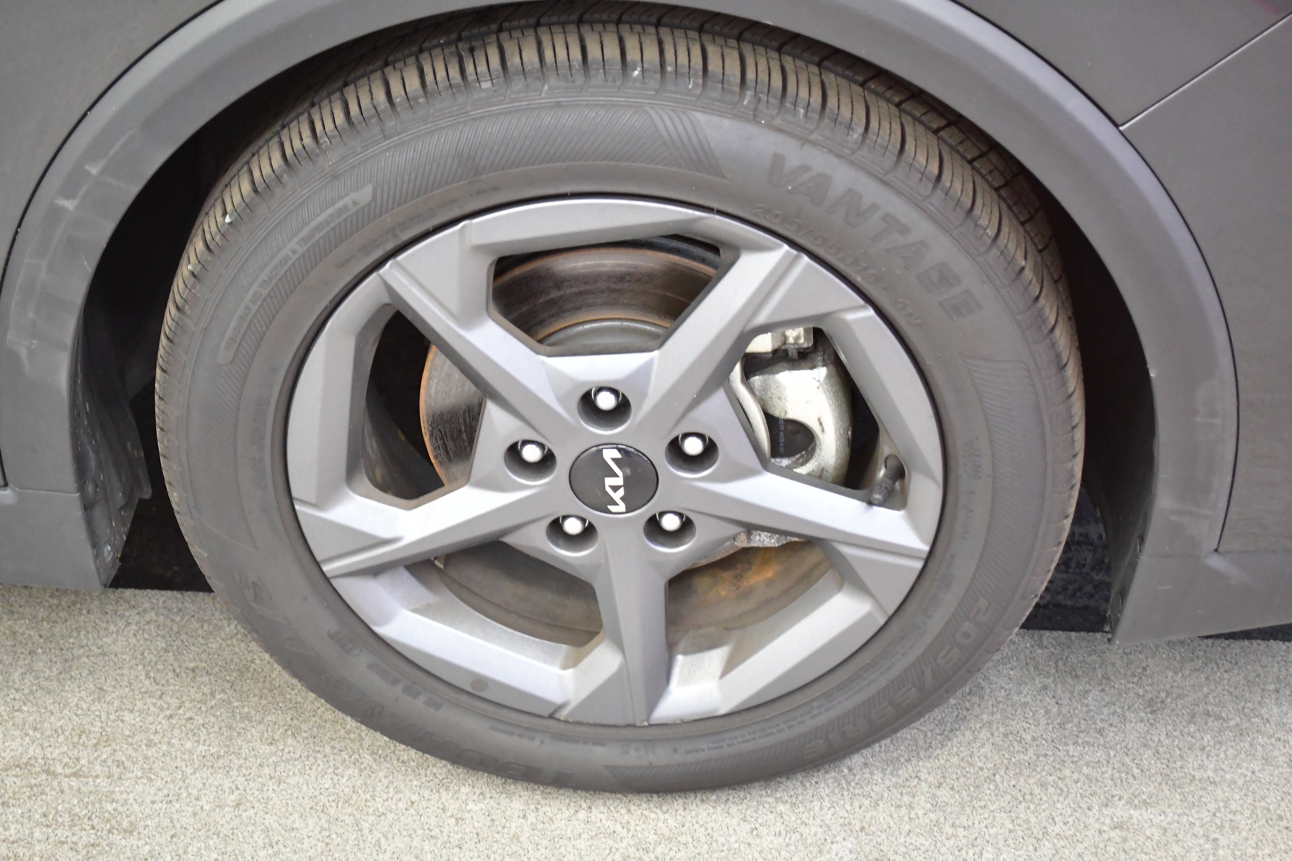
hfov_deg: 33.4
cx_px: 646
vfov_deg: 22.6
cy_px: 430
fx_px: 2153
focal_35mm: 60
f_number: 5.3
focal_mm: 40
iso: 3600
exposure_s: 1/40
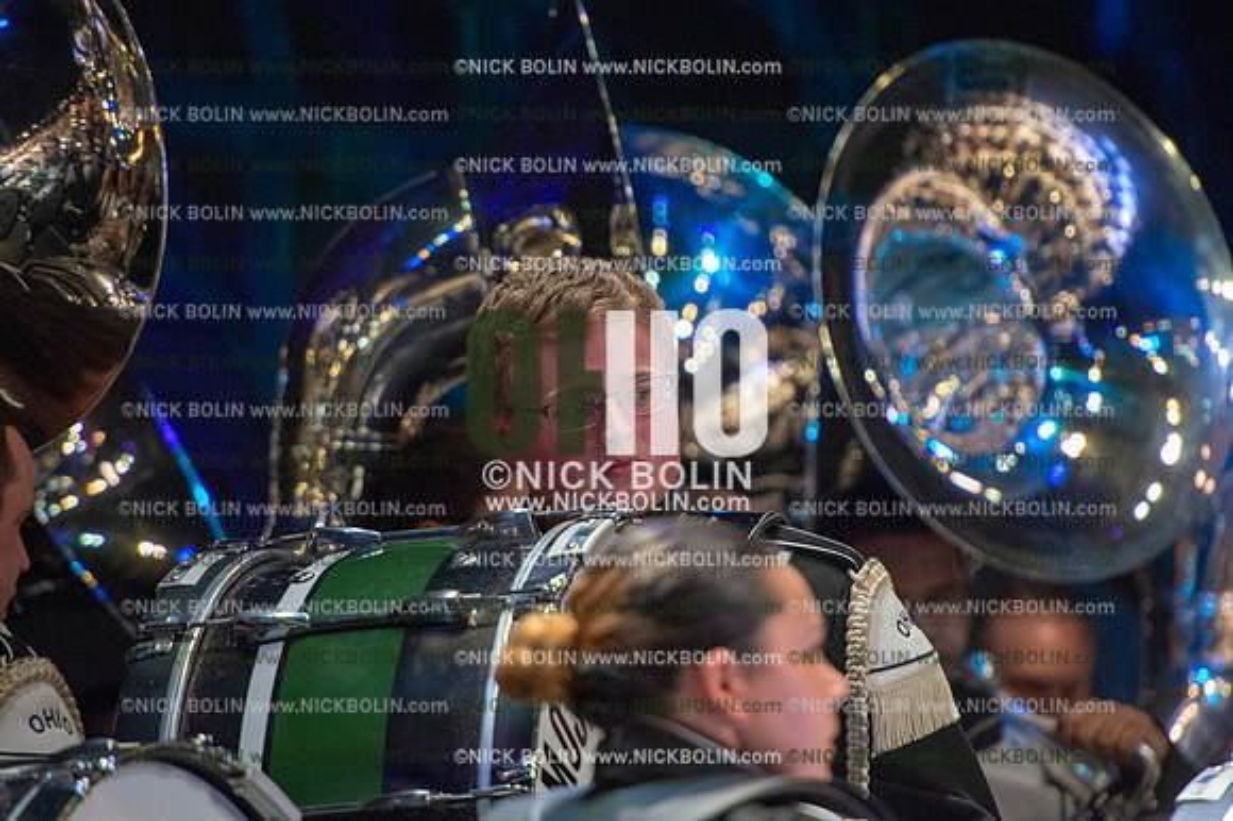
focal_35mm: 380
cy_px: 410
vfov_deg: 3.6
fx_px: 13007
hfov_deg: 5.4
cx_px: 616
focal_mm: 380
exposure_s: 1/320
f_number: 5.6
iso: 8000
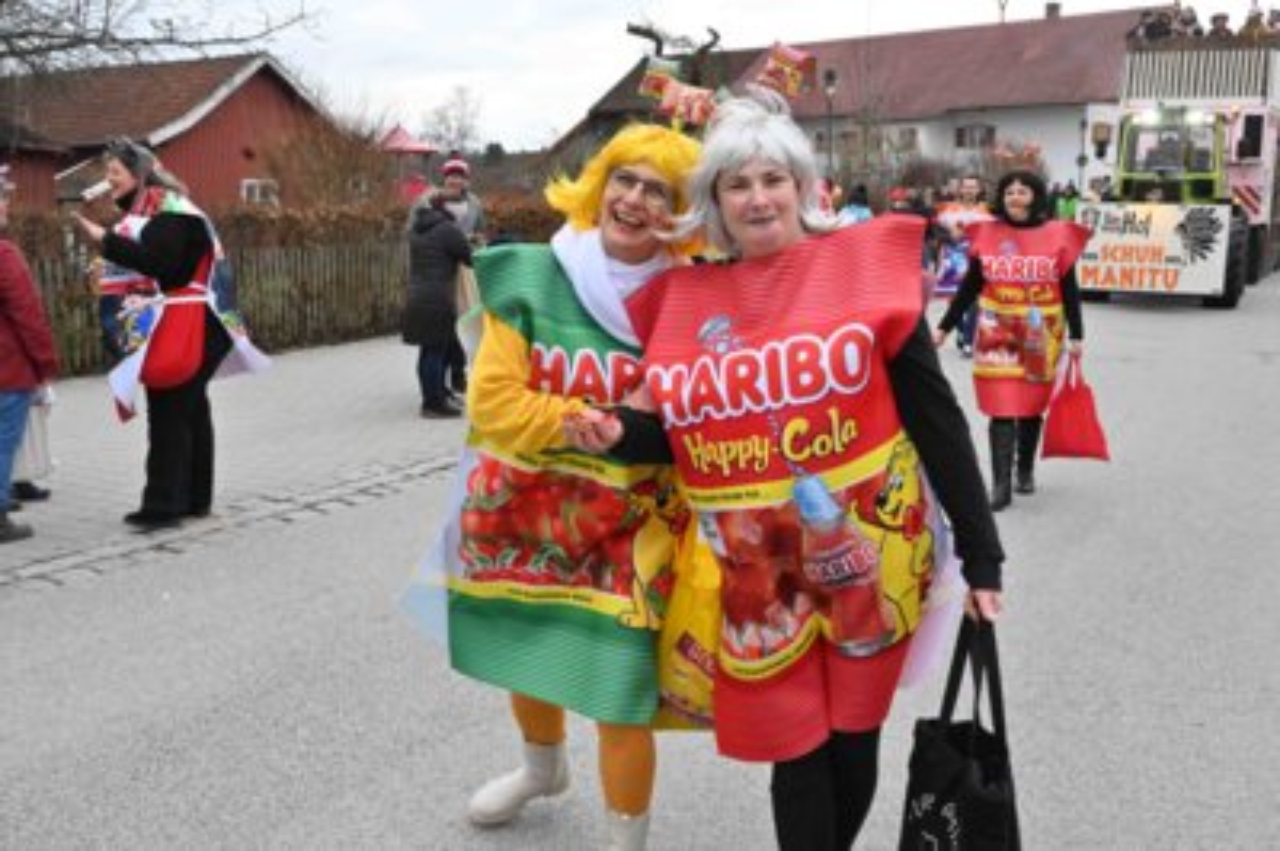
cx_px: 640
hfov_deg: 50.7
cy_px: 426
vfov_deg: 35.0
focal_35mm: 38
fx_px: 1350
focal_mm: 38
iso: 2500
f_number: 11
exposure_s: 1/500
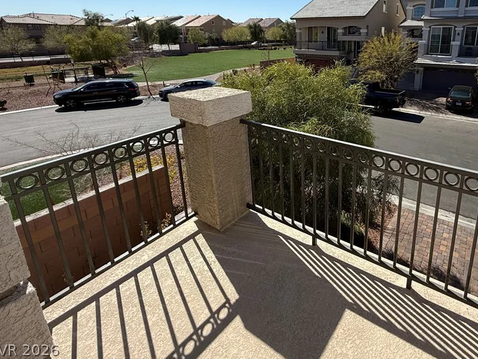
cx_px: 327
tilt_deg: -14.5
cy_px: 105
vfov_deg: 63.4
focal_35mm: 20
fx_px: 276
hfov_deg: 78.5
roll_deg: -0.4
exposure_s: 1/1464
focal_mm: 2.22
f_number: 2.2
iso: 64
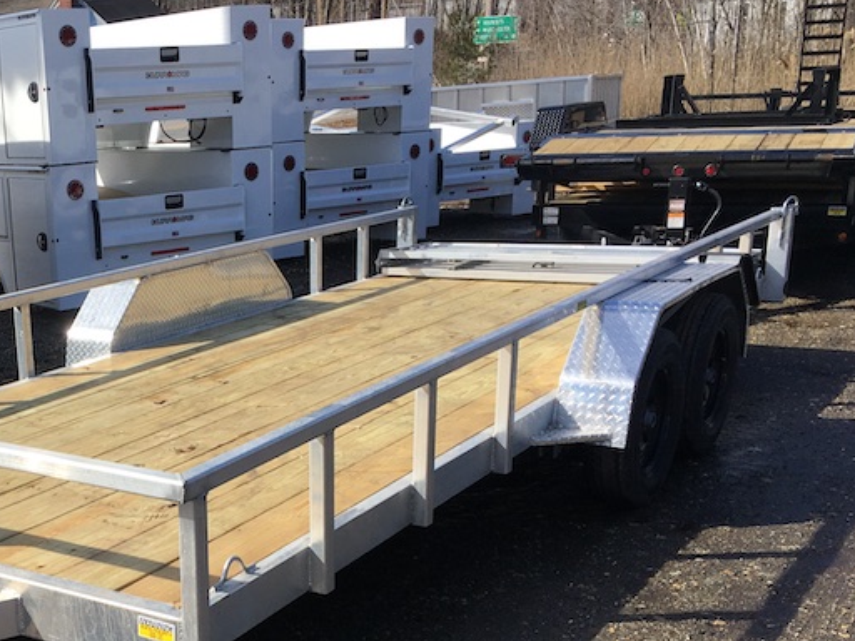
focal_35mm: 51
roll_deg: +2.5
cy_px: 537
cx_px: 129
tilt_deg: -19.2
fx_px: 1260
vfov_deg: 27.8
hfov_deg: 35.8
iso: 25
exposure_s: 1/1148
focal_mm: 4.15
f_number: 2.2
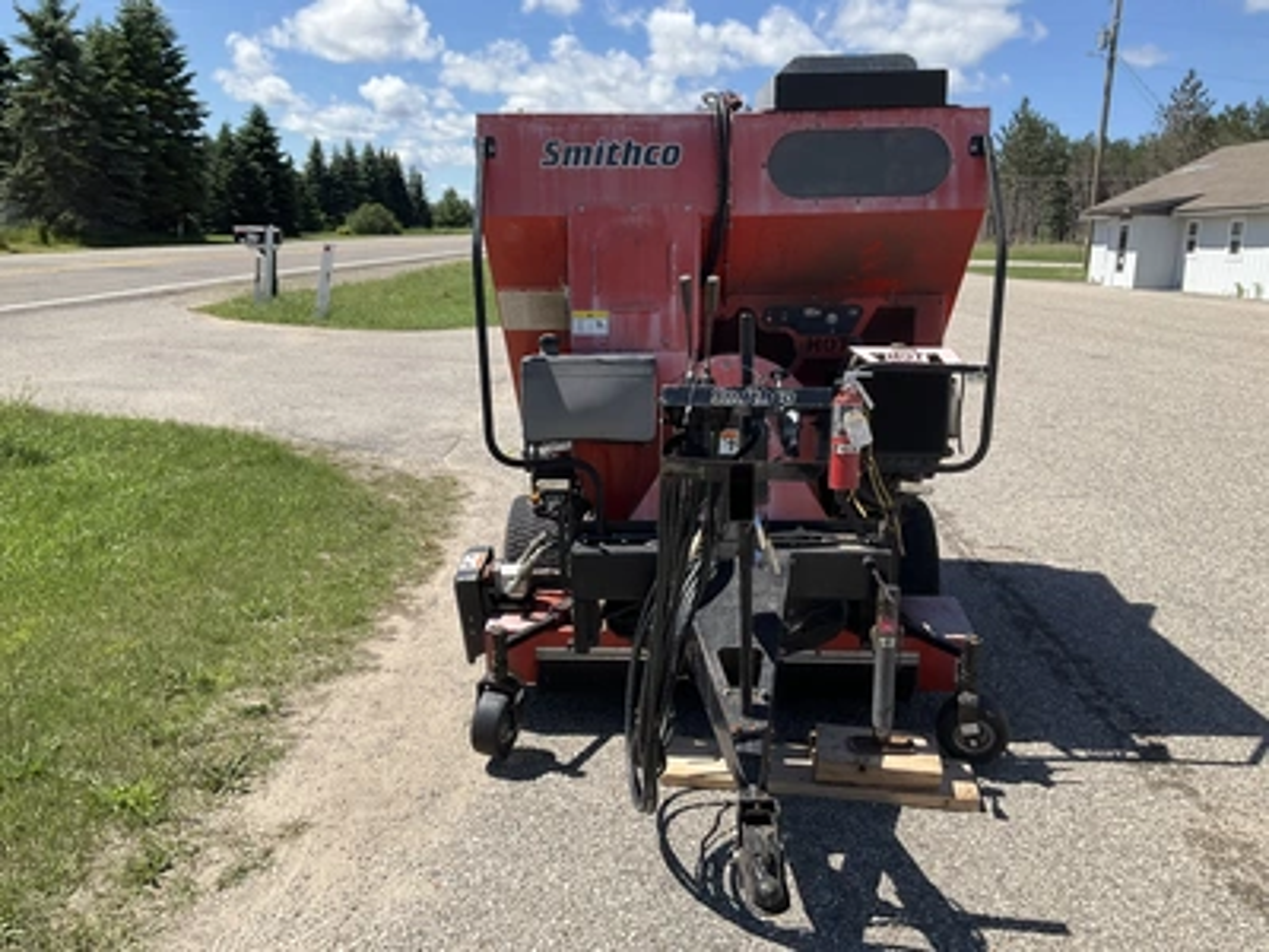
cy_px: 476
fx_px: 1063
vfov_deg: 48.2
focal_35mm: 29
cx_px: 634
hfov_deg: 61.7
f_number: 1.8
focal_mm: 3
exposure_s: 1/1730
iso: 25
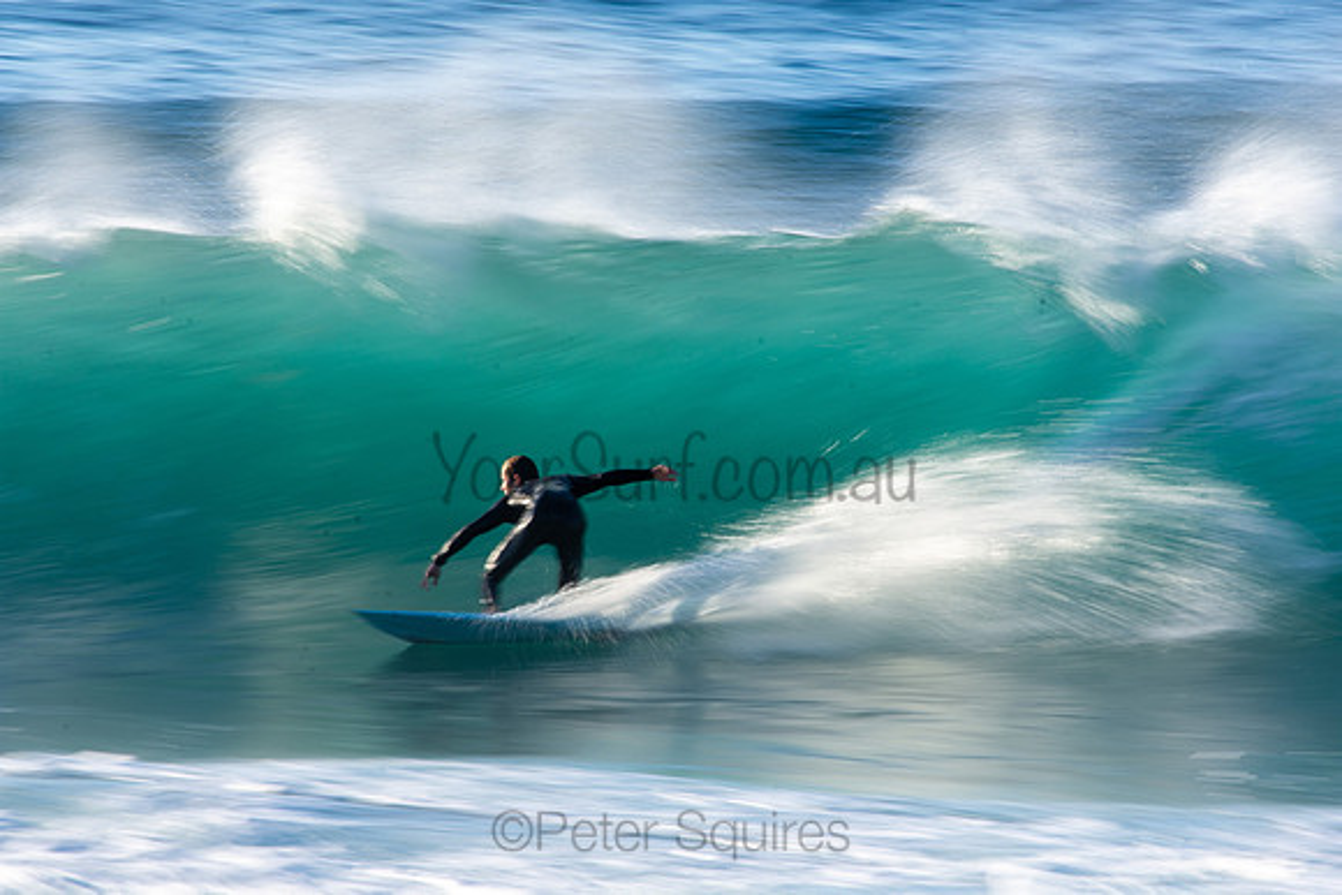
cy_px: 448
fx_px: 27964
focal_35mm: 750
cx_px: 671
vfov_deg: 1.8
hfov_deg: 2.7
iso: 100
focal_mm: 500
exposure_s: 1/25
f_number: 22
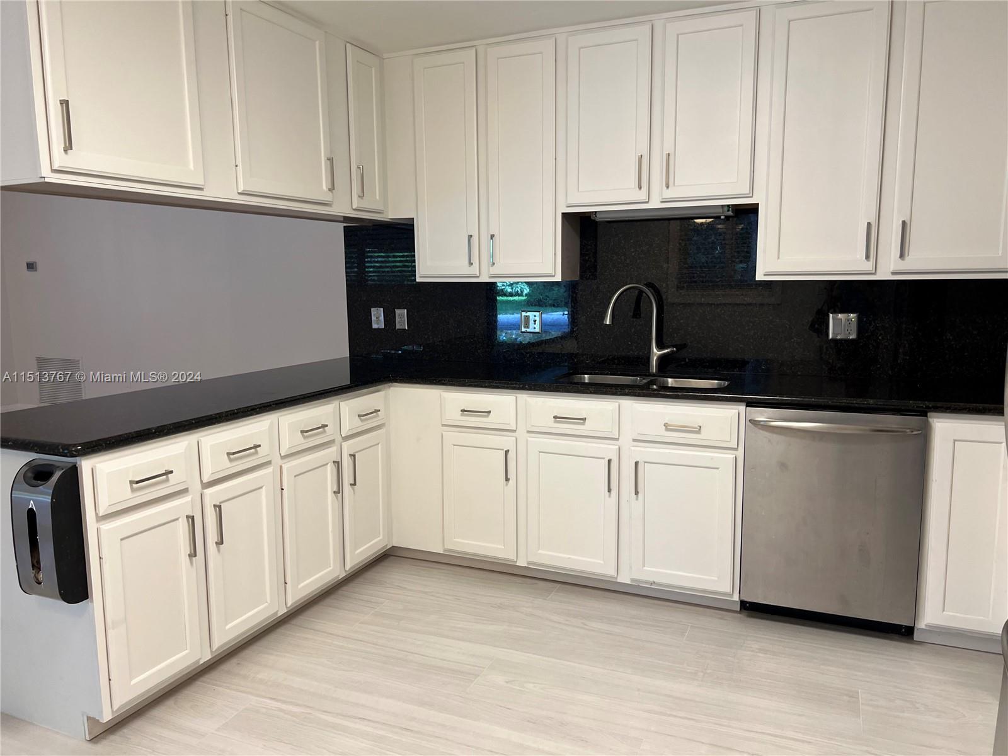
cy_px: 378
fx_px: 757
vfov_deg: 53.1
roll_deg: -0.1
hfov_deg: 67.3
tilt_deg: -7.2
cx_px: 504
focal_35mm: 26
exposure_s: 1/120
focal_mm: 5.7
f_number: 1.5
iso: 125
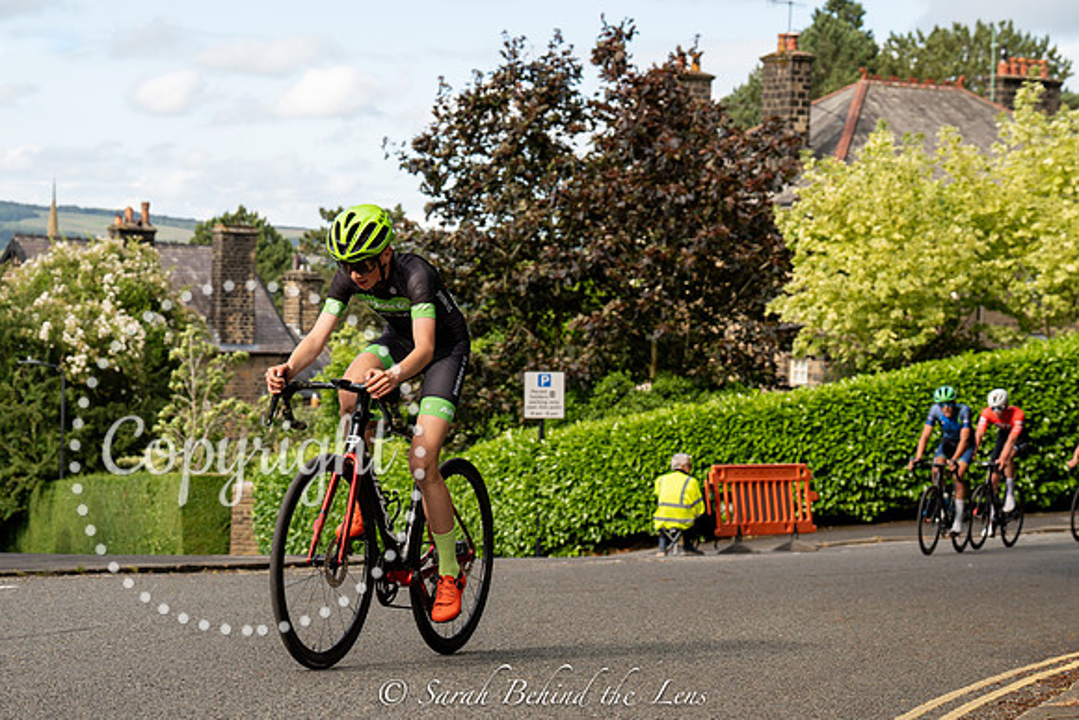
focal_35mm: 89
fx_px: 2664
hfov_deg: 22.8
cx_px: 394
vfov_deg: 15.4
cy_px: 426
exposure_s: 1/640
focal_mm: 70
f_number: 6.3
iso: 400
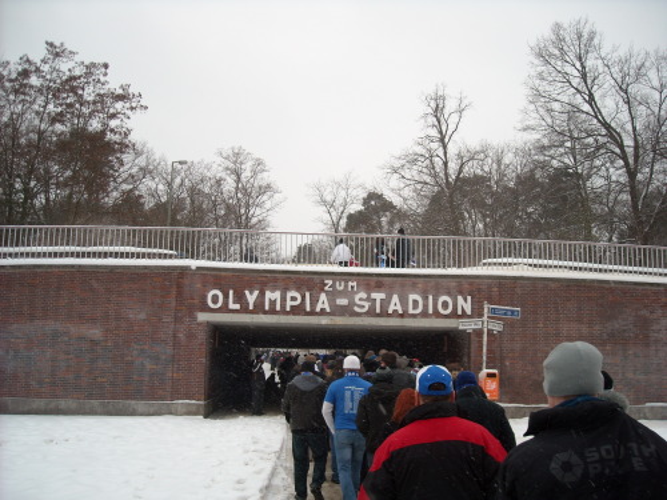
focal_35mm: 35
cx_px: 334
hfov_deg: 52.6
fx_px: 674
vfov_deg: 40.7
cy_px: 250
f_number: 2.8
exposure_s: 1/168
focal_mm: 5.7
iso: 64
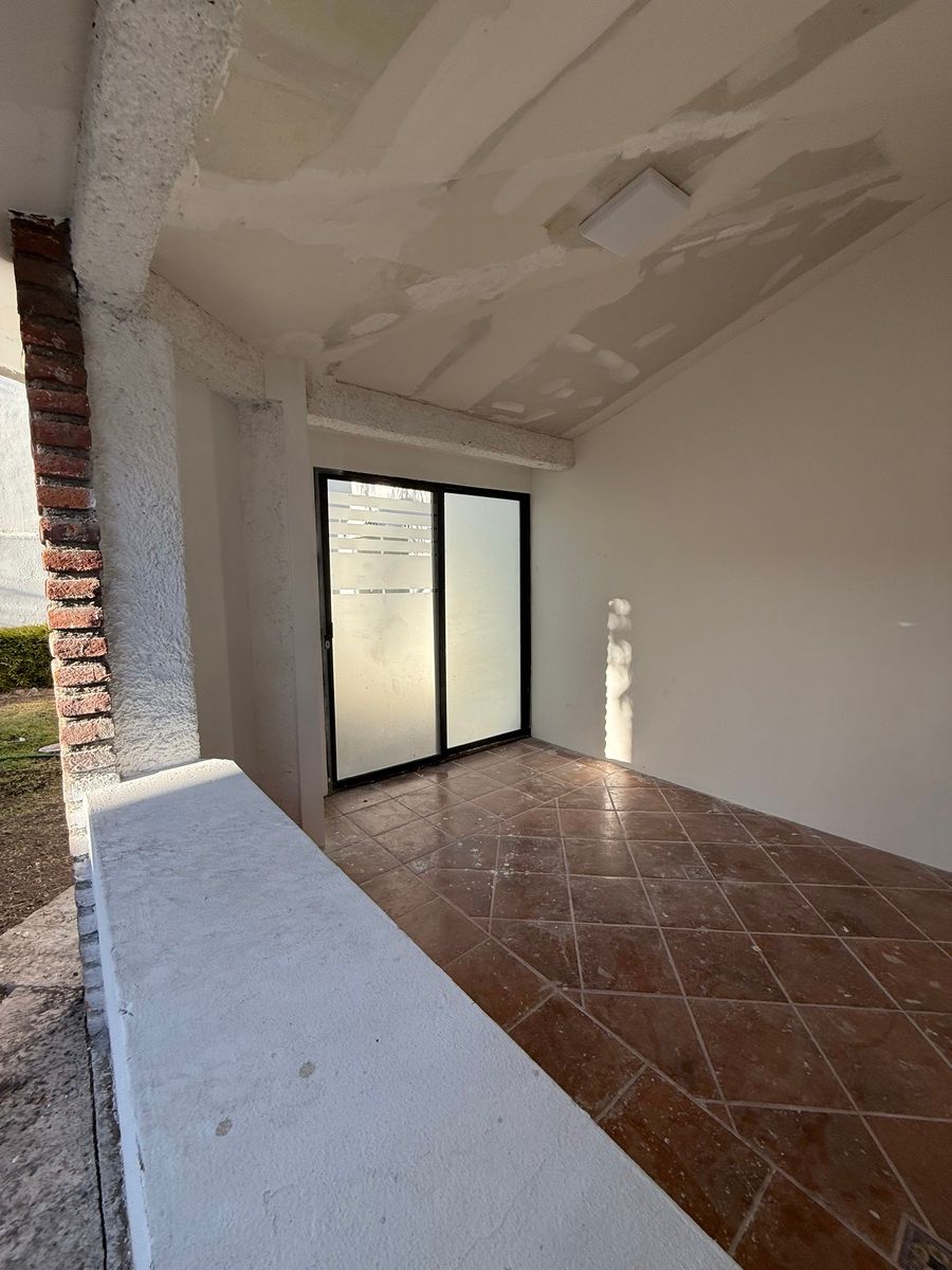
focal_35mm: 14
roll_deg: -0.1
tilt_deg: -4.2
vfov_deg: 102.1
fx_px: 513
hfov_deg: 85.7
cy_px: 635
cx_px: 476
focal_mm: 2.22
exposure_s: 1/340
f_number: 2.2
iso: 50
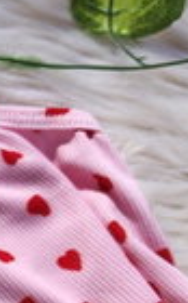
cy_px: 360
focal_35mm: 97
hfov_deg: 12.0
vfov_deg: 20.2
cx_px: -184
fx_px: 798
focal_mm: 5.56
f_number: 1.8
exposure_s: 1/389
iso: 100
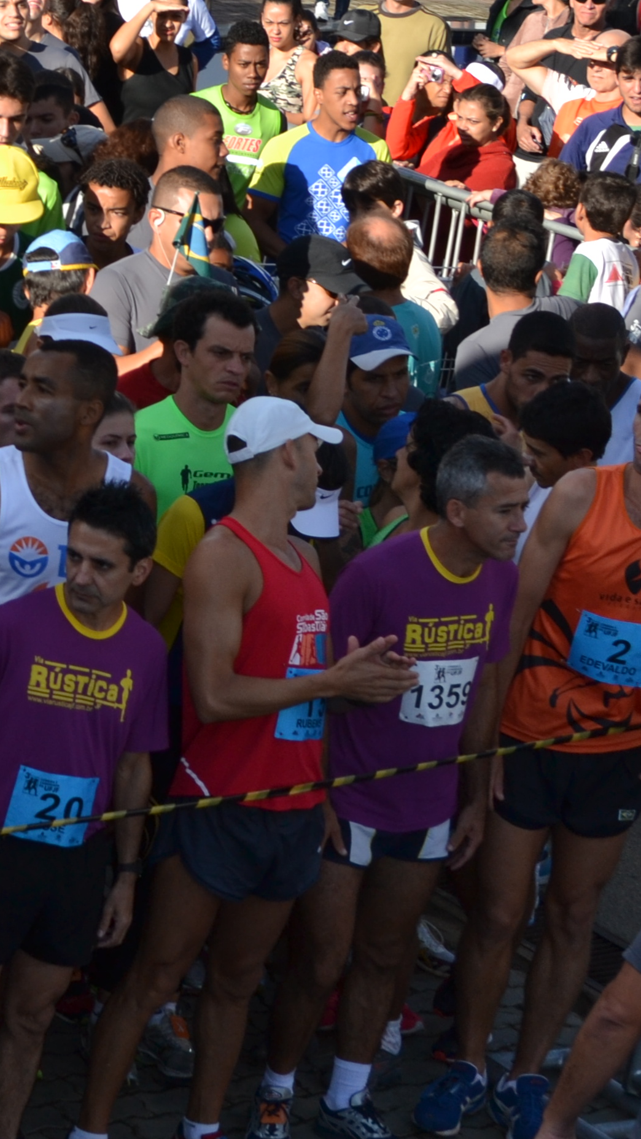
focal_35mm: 117
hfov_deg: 10.1
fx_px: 3535
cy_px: 525
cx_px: -267
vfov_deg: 18.3
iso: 100
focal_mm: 30
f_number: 8
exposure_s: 1/160
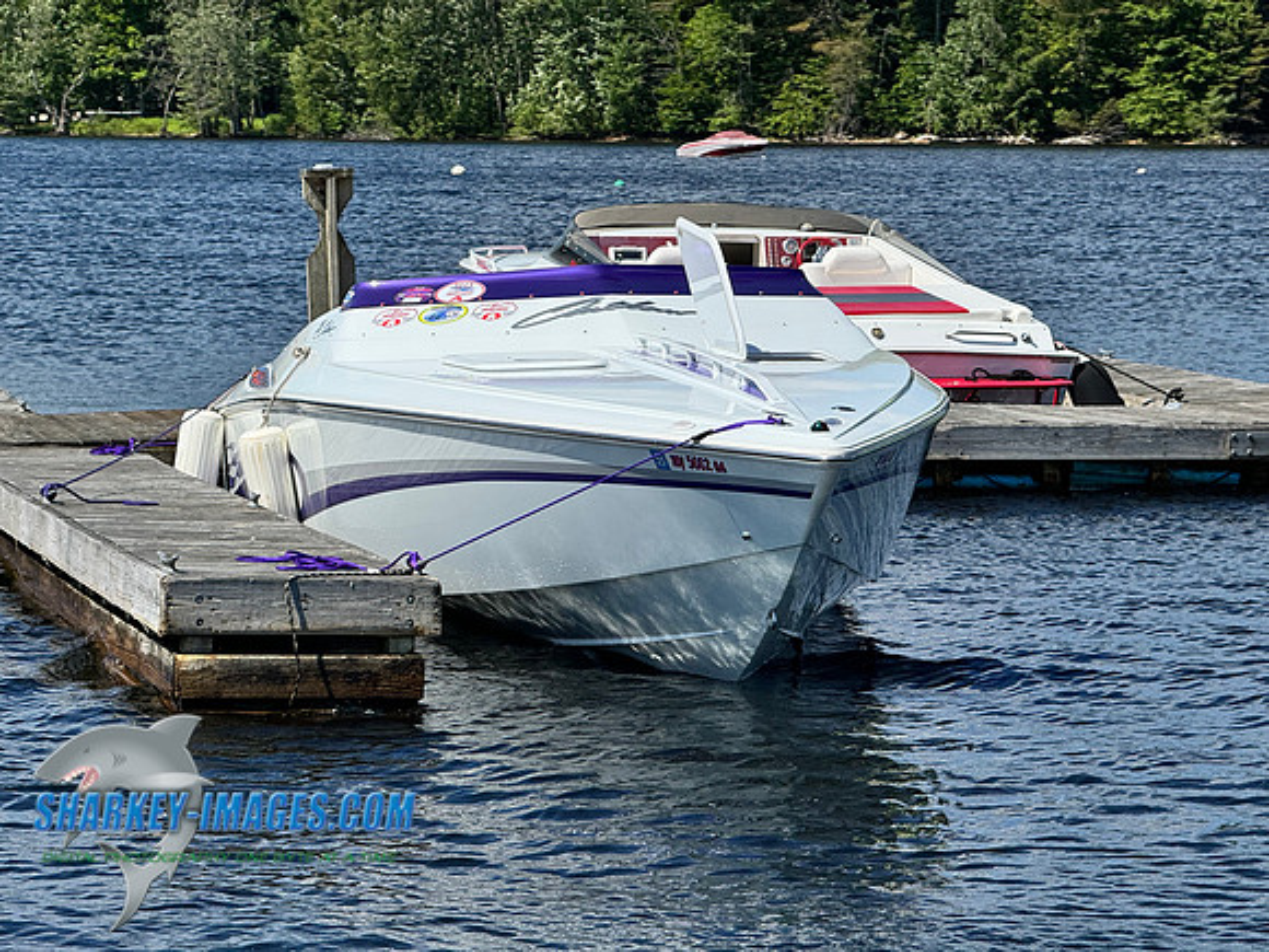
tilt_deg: -1.8
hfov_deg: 16.4
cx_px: 634
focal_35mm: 120
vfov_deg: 12.3
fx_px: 4399
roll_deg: +1.5
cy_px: 476
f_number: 2.8
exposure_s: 1/2212
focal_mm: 15.66
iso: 50
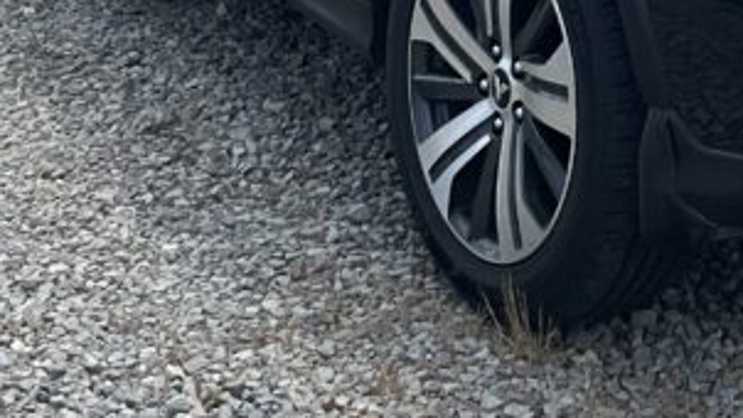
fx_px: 2108
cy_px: -376
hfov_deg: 19.5
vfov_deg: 10.5
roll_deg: -1.6
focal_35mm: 107
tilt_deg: -5.0
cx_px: 721
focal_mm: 3
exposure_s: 1/2320
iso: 16
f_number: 1.8
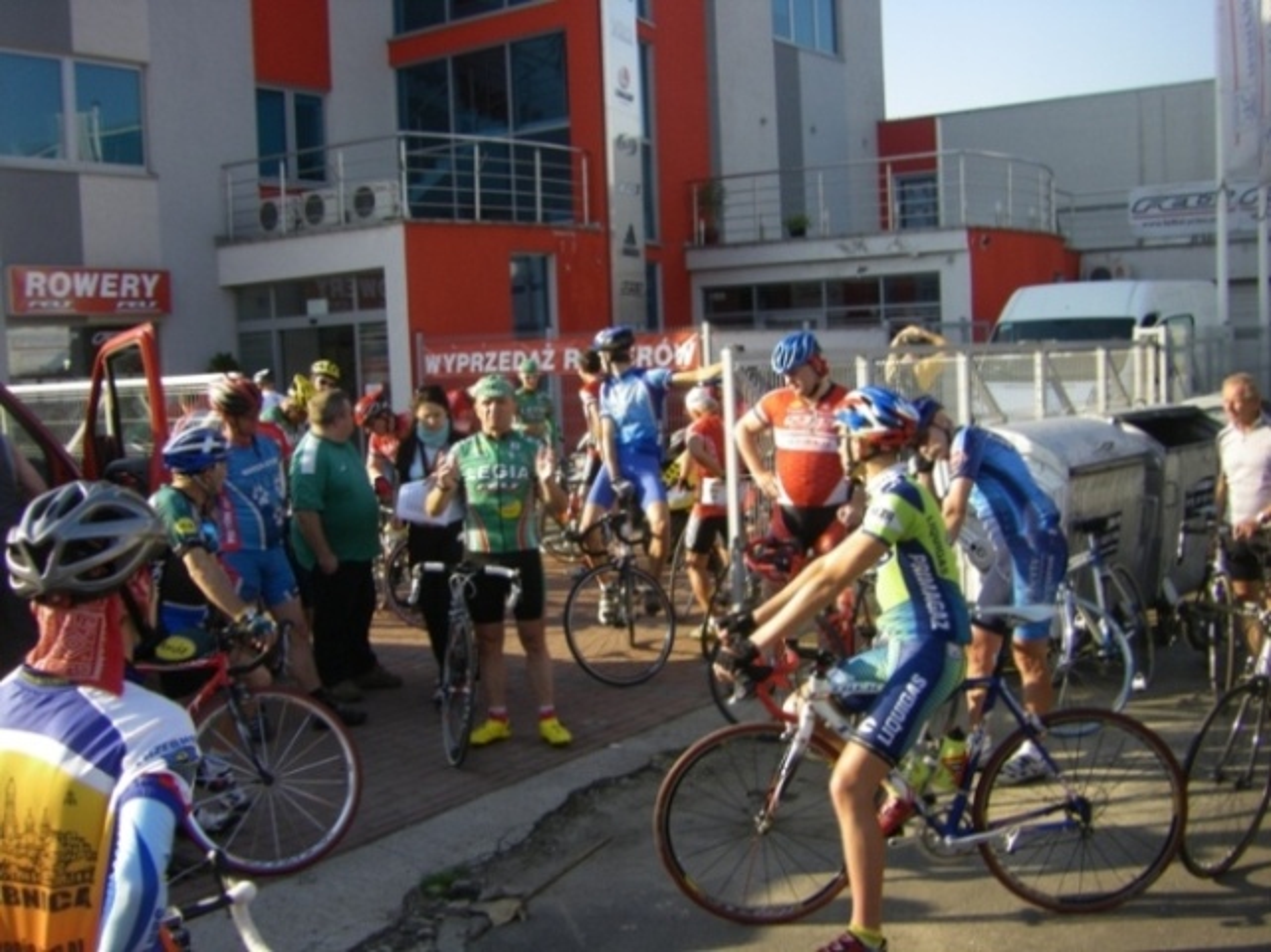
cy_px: 476
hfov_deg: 49.0
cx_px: 636
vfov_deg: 37.7
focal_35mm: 38
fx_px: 1394
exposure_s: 1/200
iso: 64
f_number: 3.5
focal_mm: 6.3
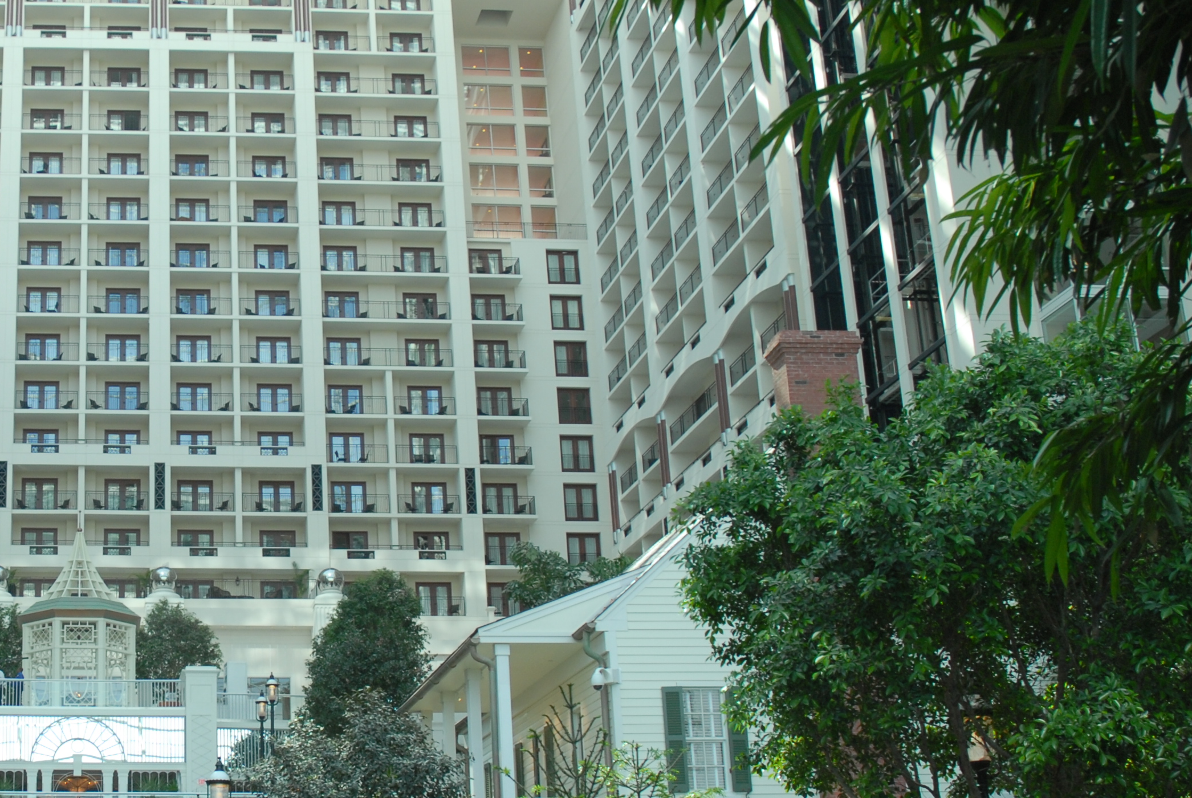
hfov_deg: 37.1
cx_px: 129
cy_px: 443
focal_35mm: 50
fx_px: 1658
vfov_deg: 27.1
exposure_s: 1/80
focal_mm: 18
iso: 200
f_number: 5.6
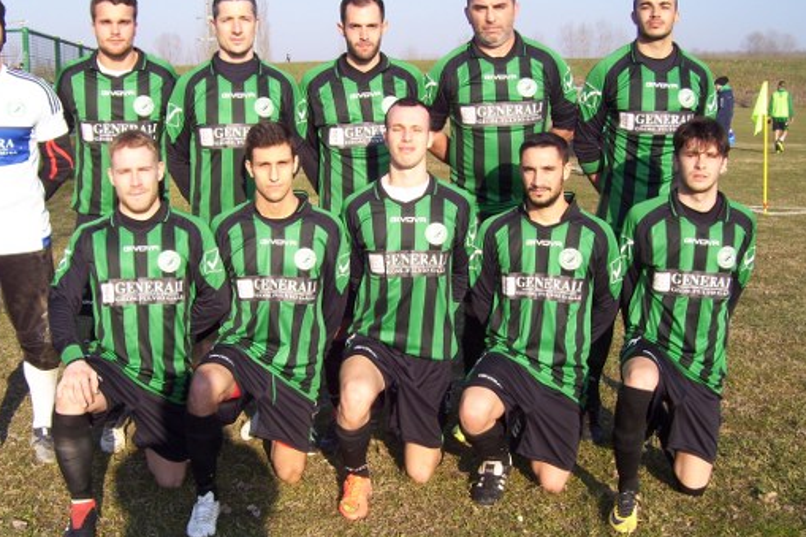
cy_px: 314
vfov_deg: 28.6
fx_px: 1052
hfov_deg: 41.8
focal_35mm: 47
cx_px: 331
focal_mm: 6
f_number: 4.8
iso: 80
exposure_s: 1/320
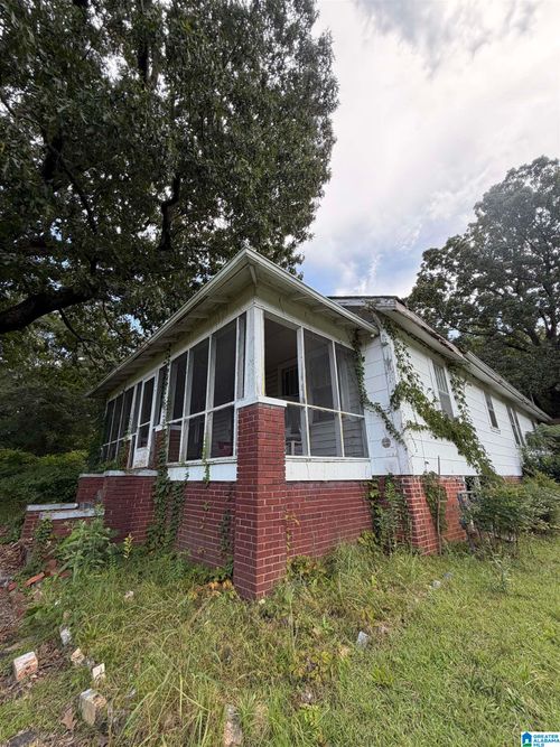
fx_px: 302
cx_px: 280
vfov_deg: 102.1
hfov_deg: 85.7
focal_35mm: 14
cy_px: 374
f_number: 2.2
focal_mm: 2.22
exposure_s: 1/310
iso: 50
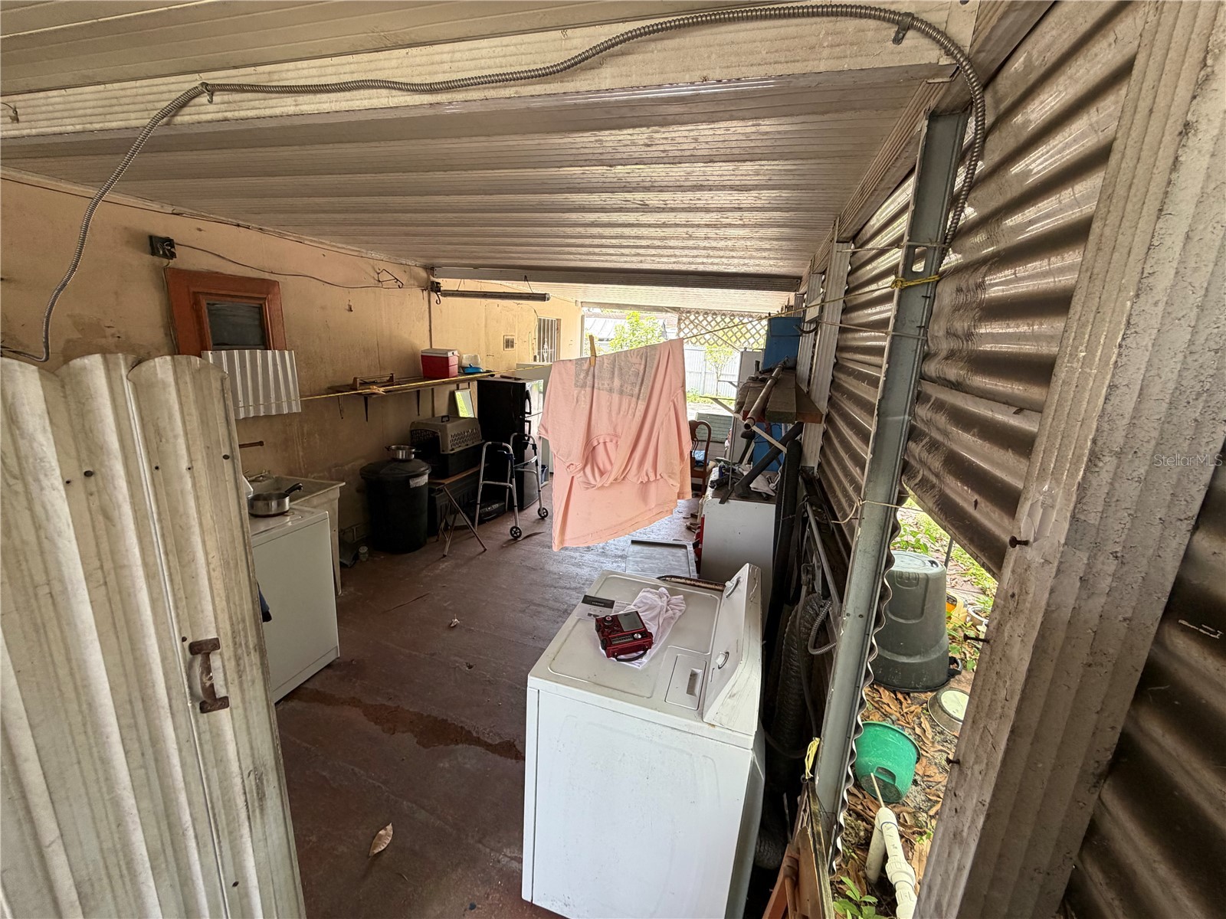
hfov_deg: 102.1
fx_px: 496
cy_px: 460
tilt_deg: -15.3
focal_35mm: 14
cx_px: 613
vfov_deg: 85.7
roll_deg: -2.3
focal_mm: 2.22
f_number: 2.2
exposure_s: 1/121
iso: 160
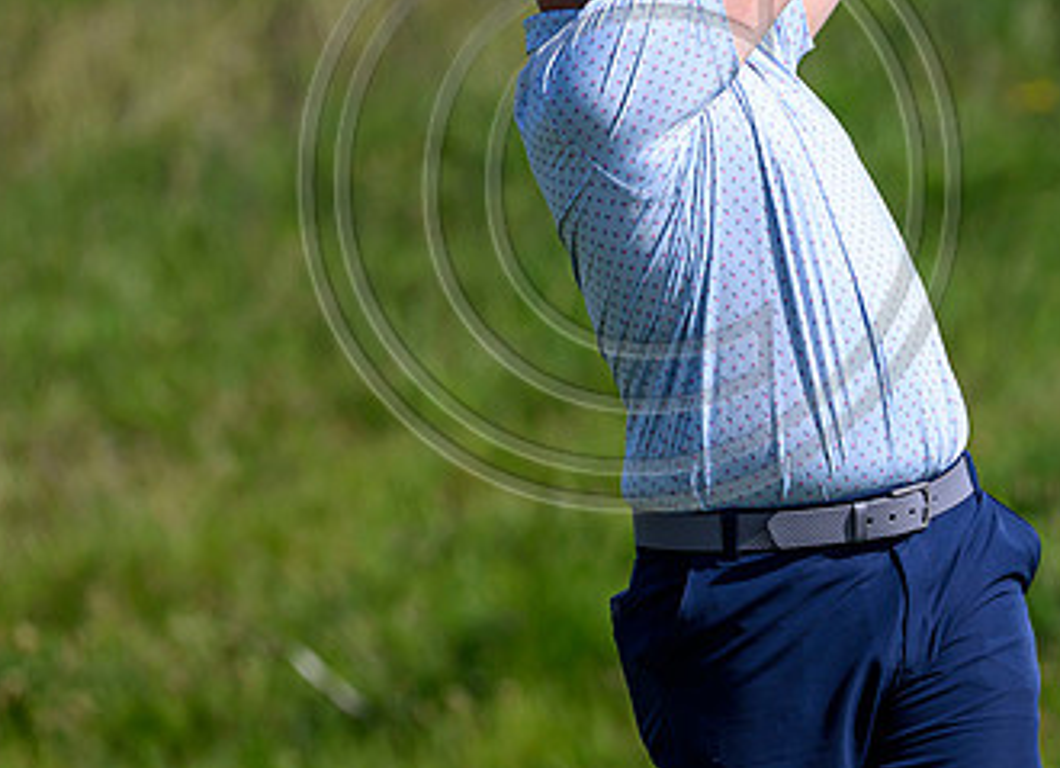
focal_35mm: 923
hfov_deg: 2.2
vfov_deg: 1.6
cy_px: 16
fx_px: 27918
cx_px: 956
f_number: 4.5
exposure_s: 1/4000
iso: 500
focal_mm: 400
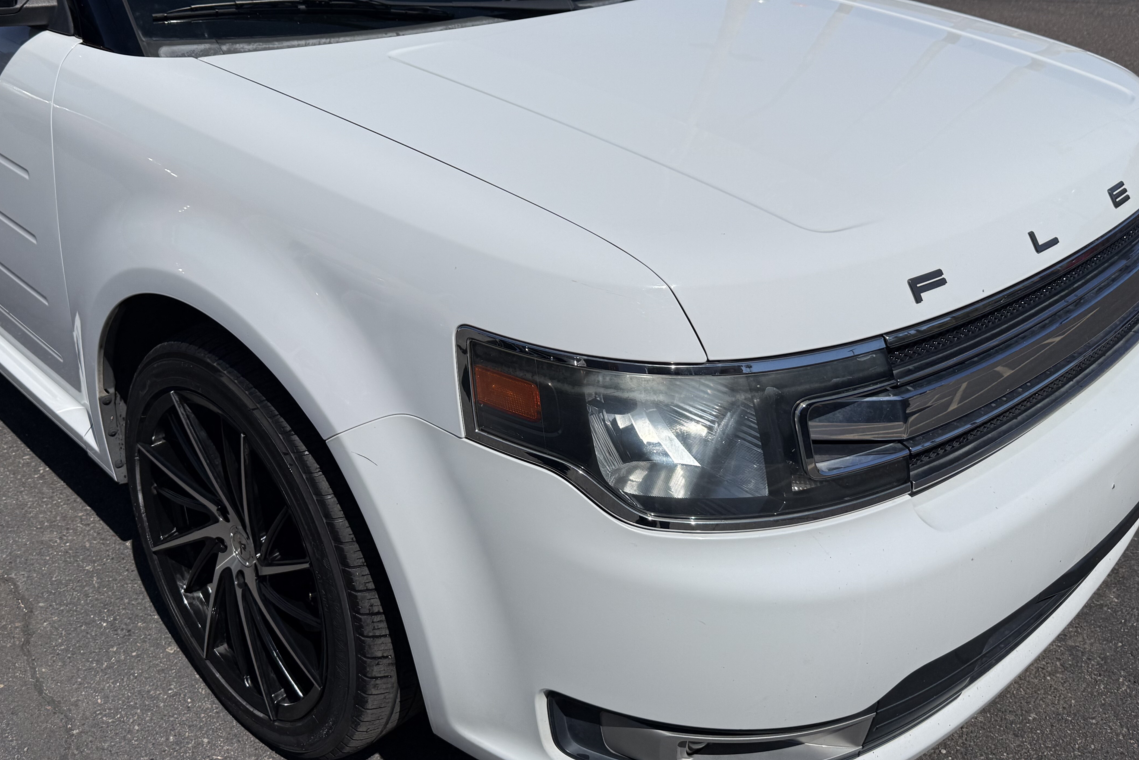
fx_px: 1076
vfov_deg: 38.4
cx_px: 469
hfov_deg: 55.5
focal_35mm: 34
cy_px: 242
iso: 64
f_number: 1.78
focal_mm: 6.76
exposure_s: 1/14286
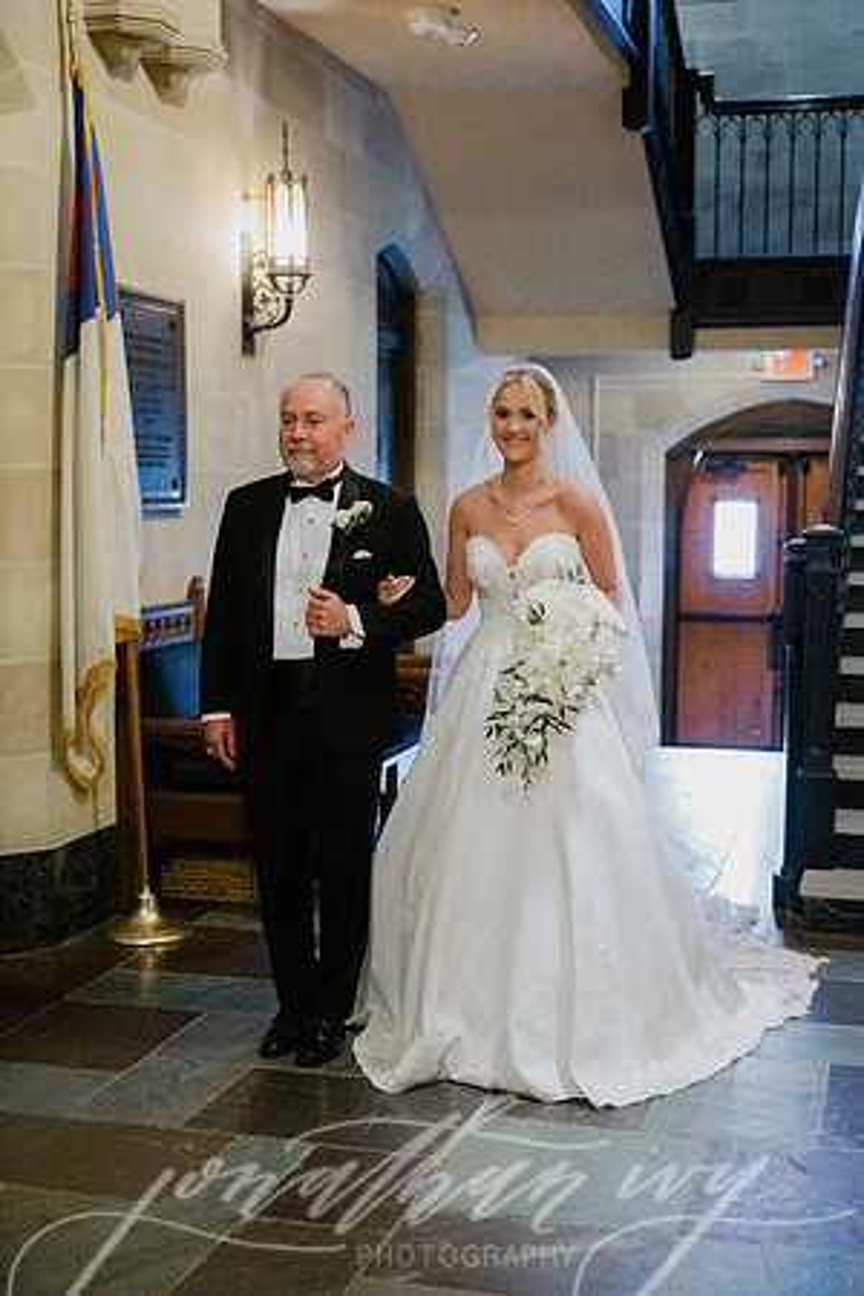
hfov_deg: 28.1
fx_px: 1728
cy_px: 648
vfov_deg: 41.1
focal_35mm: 48
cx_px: 432
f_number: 2.8
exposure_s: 1/160
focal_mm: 48
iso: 10000
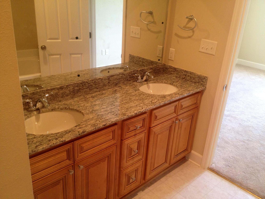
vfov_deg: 40.7
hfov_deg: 52.6
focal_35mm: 35
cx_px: 132
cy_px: 100
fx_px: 268
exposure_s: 1/20
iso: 125
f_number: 2.4
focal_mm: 4.28
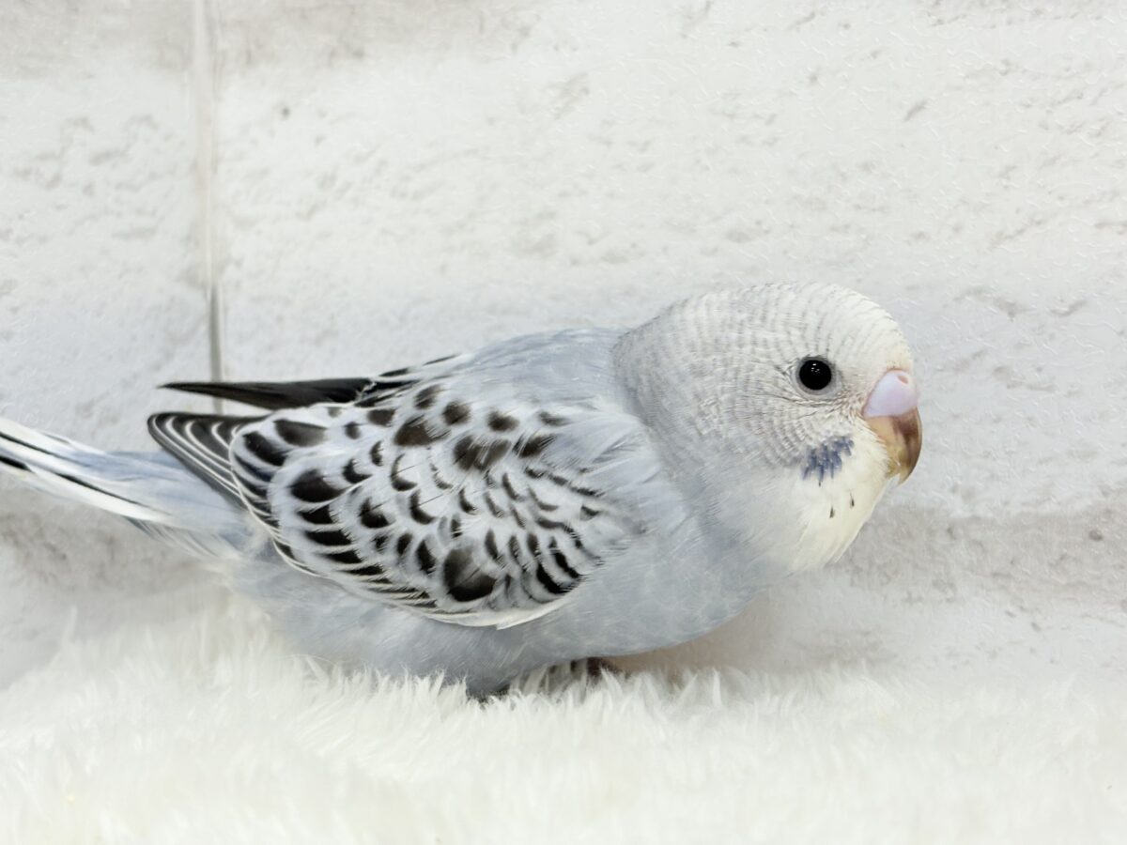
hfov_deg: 36.8
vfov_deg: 28.0
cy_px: 422
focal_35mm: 52
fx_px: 1693
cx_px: 564
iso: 80
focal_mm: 5.96
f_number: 1.6
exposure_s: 1/100
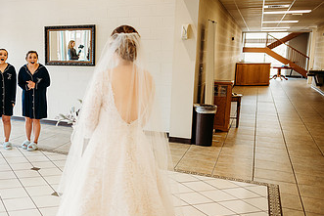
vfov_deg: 31.9
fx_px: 378
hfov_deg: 43.0
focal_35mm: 42
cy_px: 97
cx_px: 41
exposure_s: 1/160
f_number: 1.8
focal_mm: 24
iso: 400
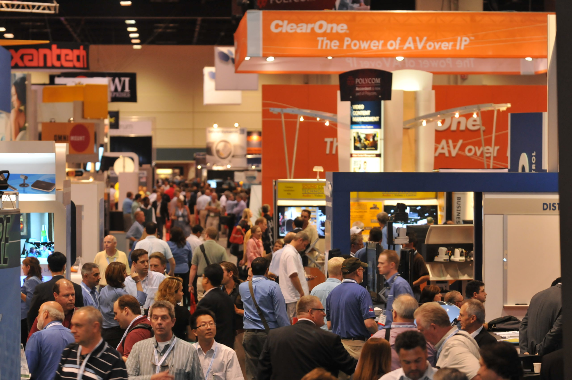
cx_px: 286
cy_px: 190
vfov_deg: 8.7
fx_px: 2499
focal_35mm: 158
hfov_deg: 13.1
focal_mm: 105
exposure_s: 1/60
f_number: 3.5
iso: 800
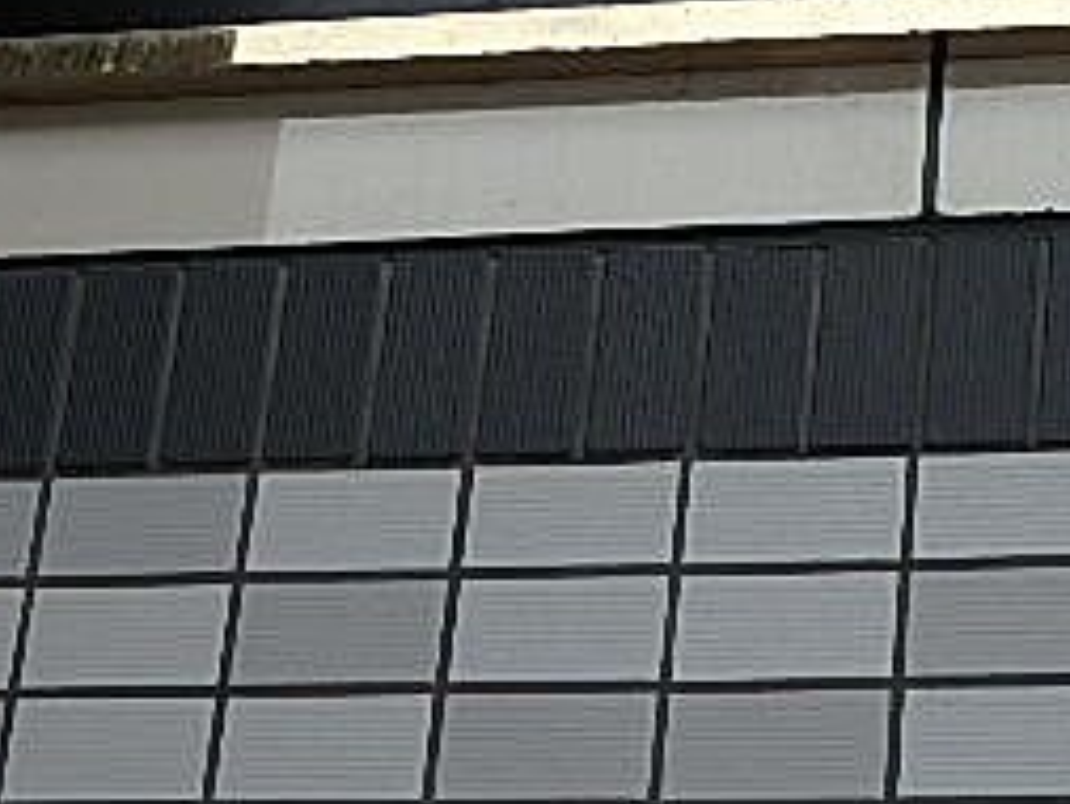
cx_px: 956
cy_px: -59
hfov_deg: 15.7
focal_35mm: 124
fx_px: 3835
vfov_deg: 11.8
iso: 125
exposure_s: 1/80
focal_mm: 8.7
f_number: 5.2
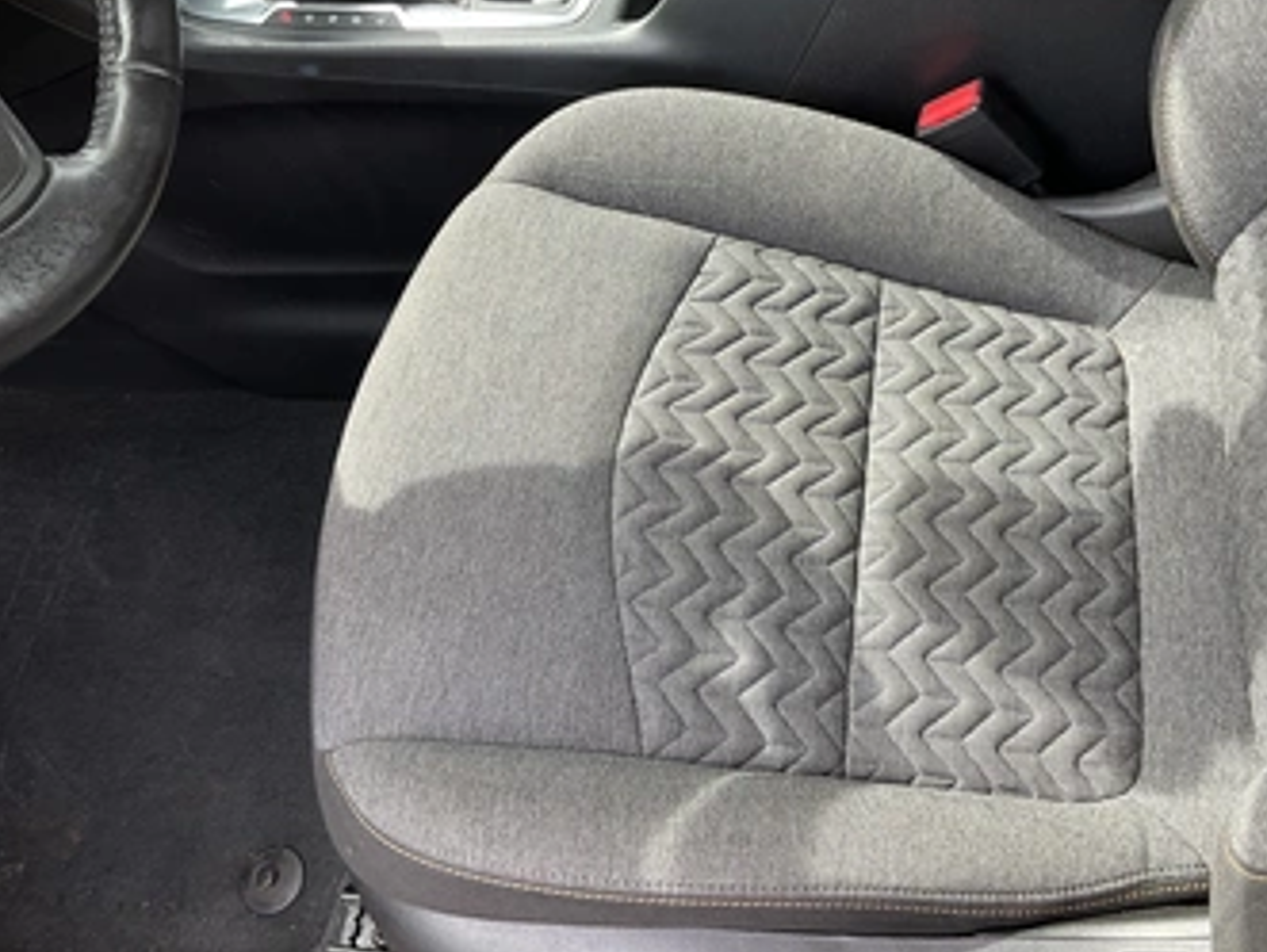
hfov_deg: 52.2
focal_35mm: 35
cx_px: 758
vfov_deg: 40.7
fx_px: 1282
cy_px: 424
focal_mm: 3
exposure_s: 1/122
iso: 32
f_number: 1.8
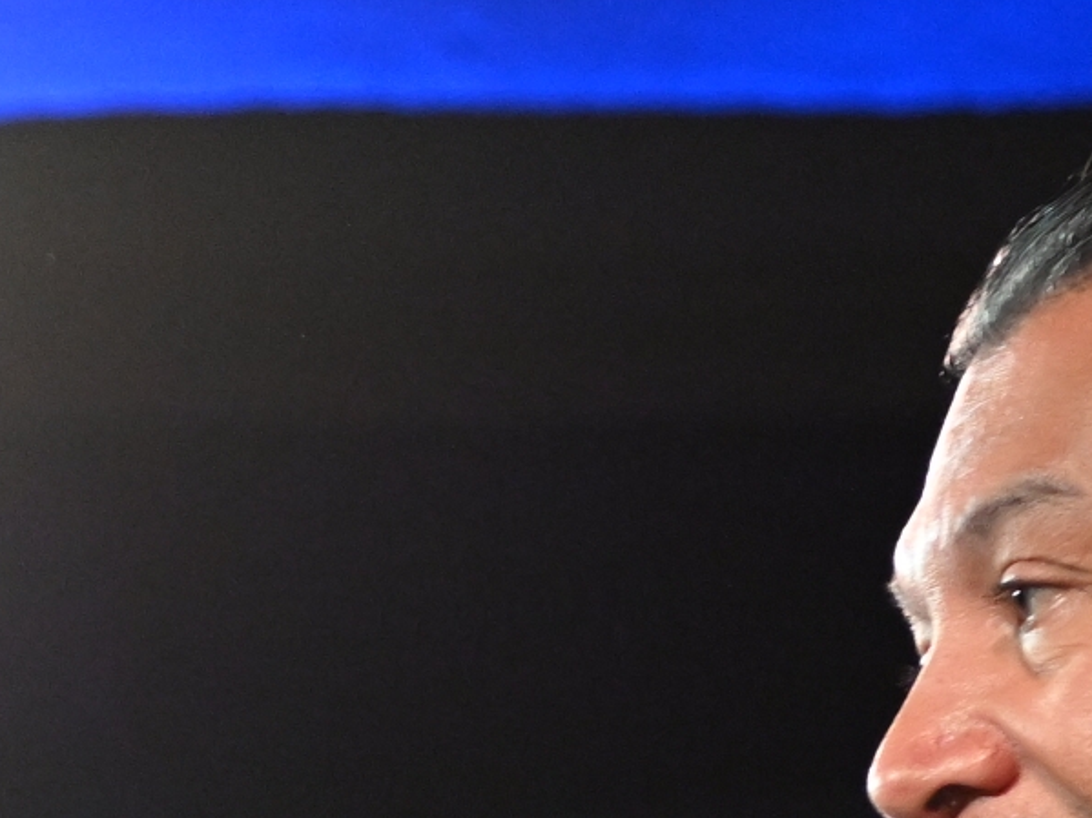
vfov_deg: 4.0
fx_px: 11701
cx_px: -691
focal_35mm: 371
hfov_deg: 5.3
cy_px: 1153
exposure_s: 1/500
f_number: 3.5
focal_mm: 56
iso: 2500
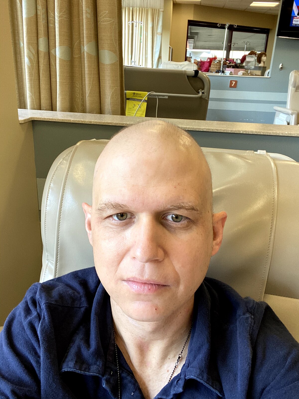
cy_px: 200
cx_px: 150
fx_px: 346
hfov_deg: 46.8
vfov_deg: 60.0
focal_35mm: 30
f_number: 2.2
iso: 100
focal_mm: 2.71
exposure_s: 1/70
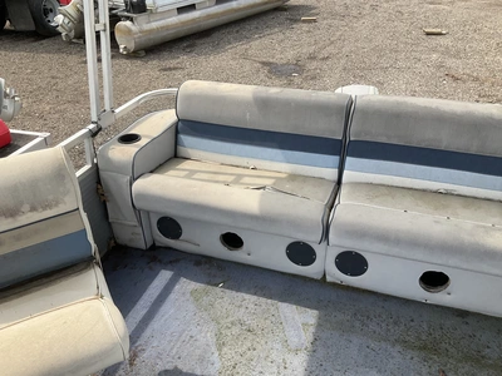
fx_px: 421
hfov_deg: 61.7
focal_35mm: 29
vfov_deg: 48.2
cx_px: 251
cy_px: 188
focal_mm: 3
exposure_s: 1/683
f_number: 1.8
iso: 25
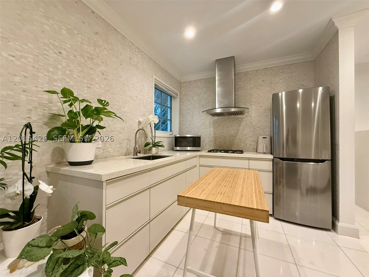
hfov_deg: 102.1
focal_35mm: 14
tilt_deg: +1.6
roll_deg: +0.3
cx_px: 184
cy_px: 138
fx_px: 149
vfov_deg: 85.7
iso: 400
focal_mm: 2.22
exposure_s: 1/60
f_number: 2.2
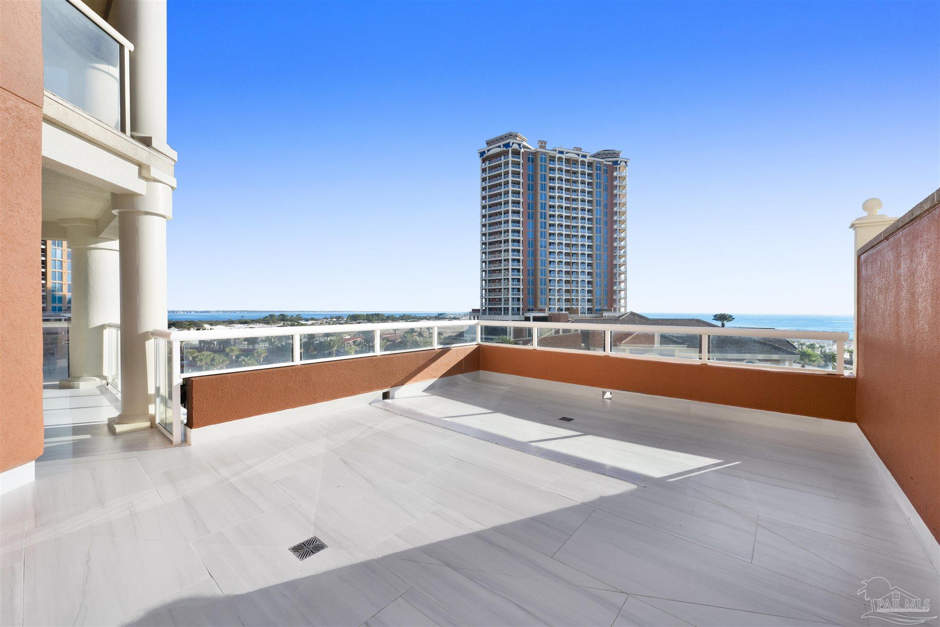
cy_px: 314
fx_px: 365
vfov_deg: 81.2
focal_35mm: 14
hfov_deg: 104.3
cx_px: 470
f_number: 11
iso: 500
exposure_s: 1/640
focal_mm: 14
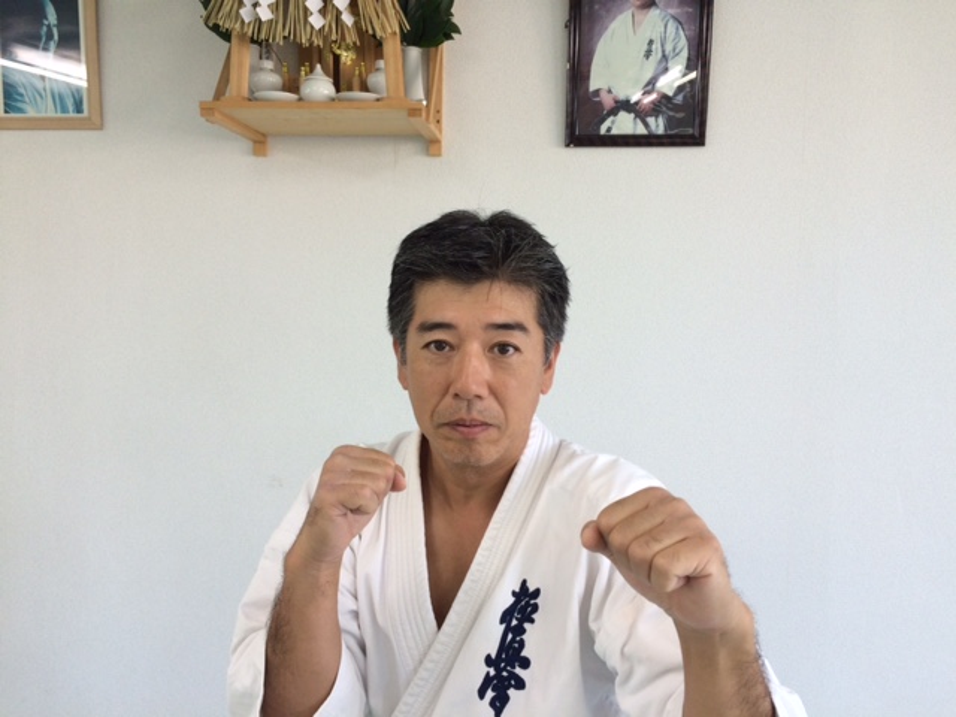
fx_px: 801
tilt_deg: -5.1
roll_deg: -0.1
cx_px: 478
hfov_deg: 61.7
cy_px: 358
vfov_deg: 48.2
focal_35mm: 29
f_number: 2.2
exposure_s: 1/100
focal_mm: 4.15
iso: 50
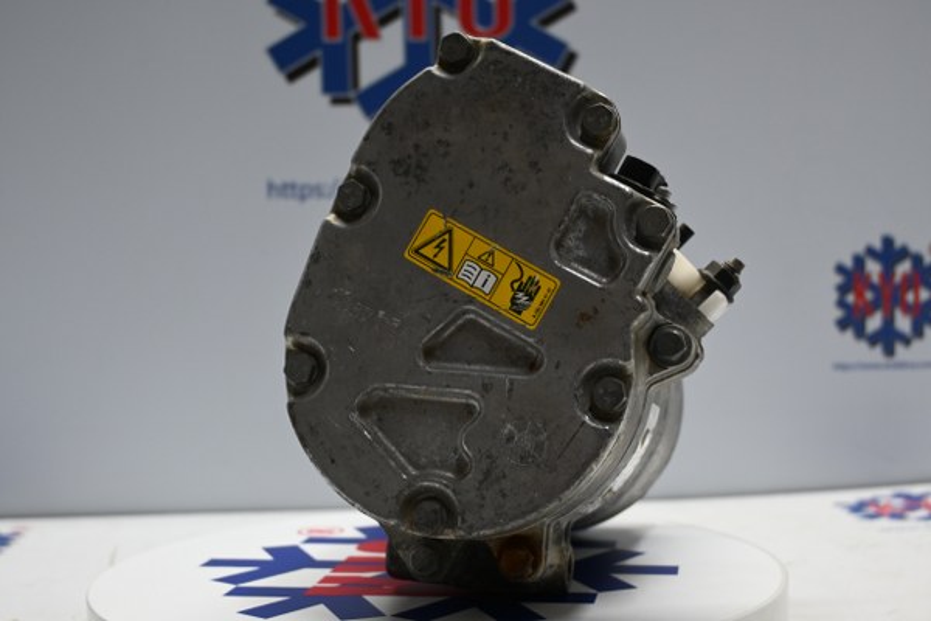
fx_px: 1319
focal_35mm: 51
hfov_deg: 38.9
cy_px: 310
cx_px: 466
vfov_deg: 26.5
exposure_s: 1/50
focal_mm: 34
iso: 560
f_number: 5
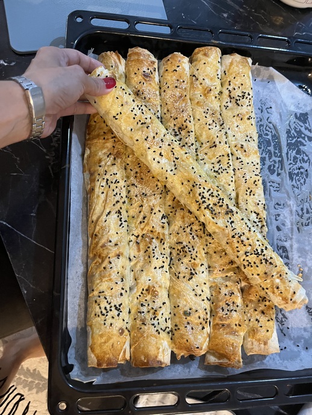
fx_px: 312
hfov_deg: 53.1
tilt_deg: -77.4
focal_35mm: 26
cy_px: 208
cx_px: 156
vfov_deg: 67.3
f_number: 1.6
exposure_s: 1/33
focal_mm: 5.1
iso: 400
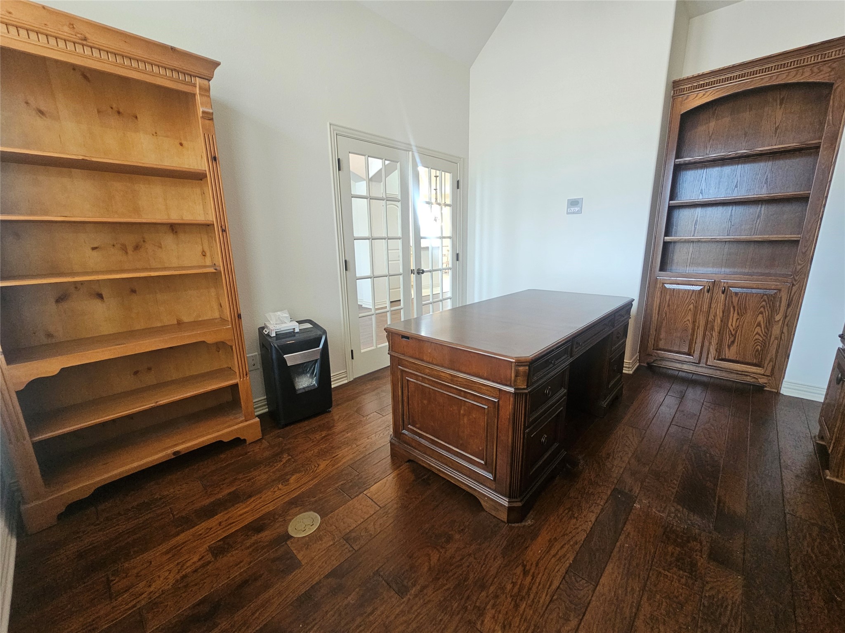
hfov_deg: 106.2
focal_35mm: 13
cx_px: 422
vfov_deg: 89.9
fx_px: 317
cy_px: 316
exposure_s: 1/60
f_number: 2.2
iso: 320
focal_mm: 2.2
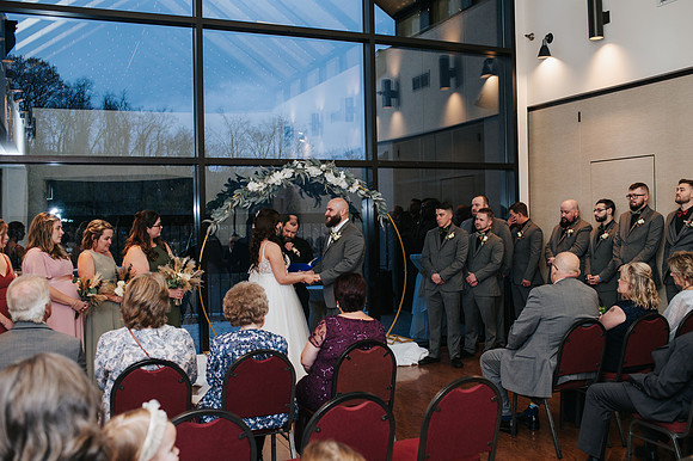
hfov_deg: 52.9
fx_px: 697
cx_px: 346
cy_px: 230
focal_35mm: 36
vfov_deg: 36.6
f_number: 3.2
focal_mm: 35
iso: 800
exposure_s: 1/200
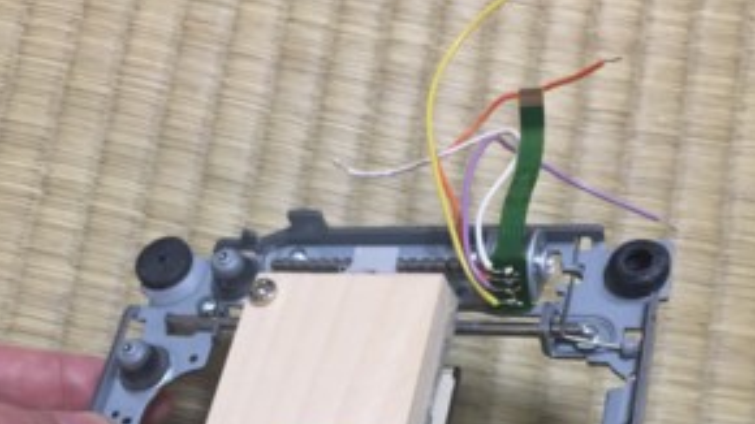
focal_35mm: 49
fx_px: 981
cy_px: 492
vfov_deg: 22.7
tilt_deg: -80.2
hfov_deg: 42.0
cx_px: 336
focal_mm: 4.15
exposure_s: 1/30
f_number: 2.2
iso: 80
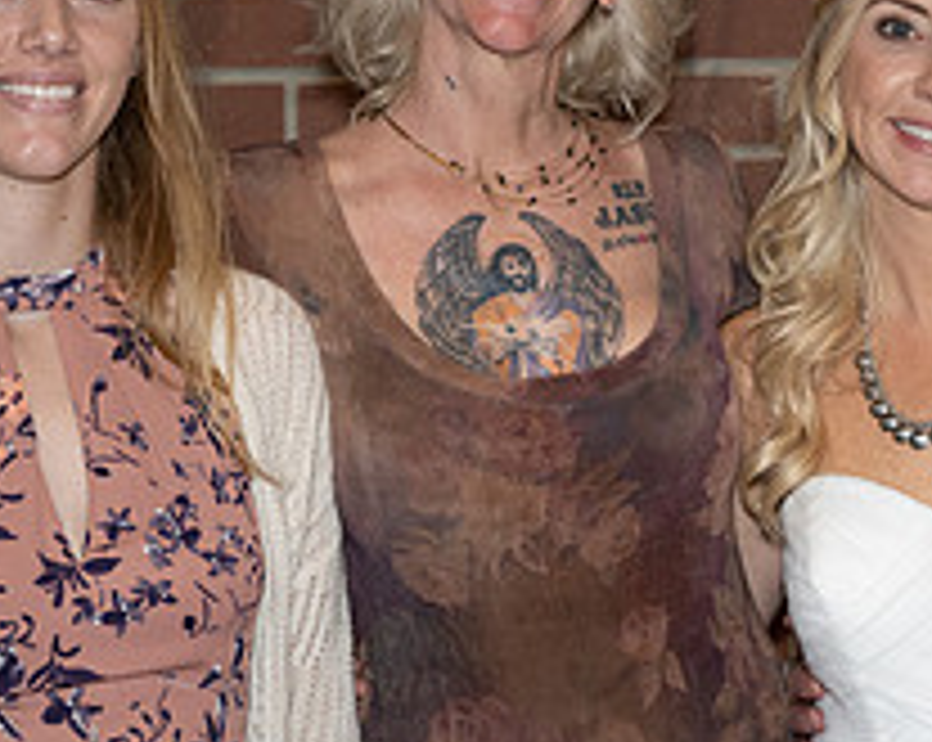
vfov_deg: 11.2
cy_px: 83
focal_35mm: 137
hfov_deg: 13.9
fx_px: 3774
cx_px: 905
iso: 2000
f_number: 2.8
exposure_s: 1/125
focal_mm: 52
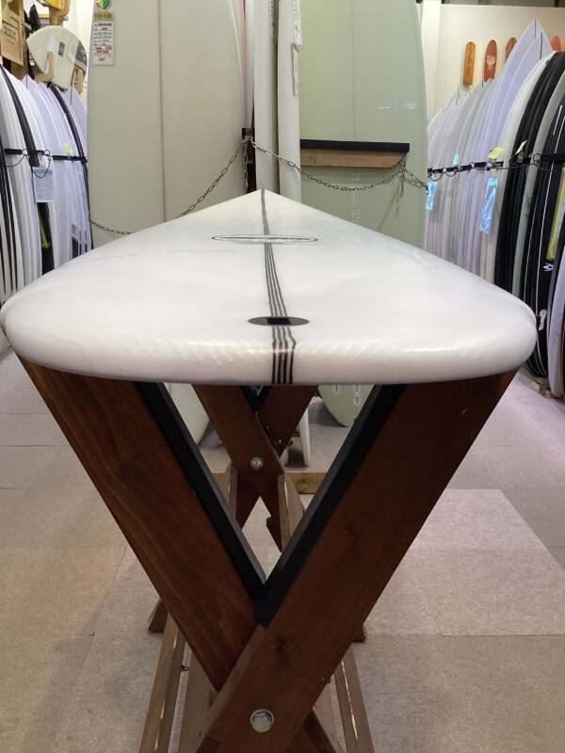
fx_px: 675
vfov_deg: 58.4
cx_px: 282
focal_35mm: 31
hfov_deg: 45.4
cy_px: 376
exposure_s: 1/100
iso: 80
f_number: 2.4
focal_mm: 3.3
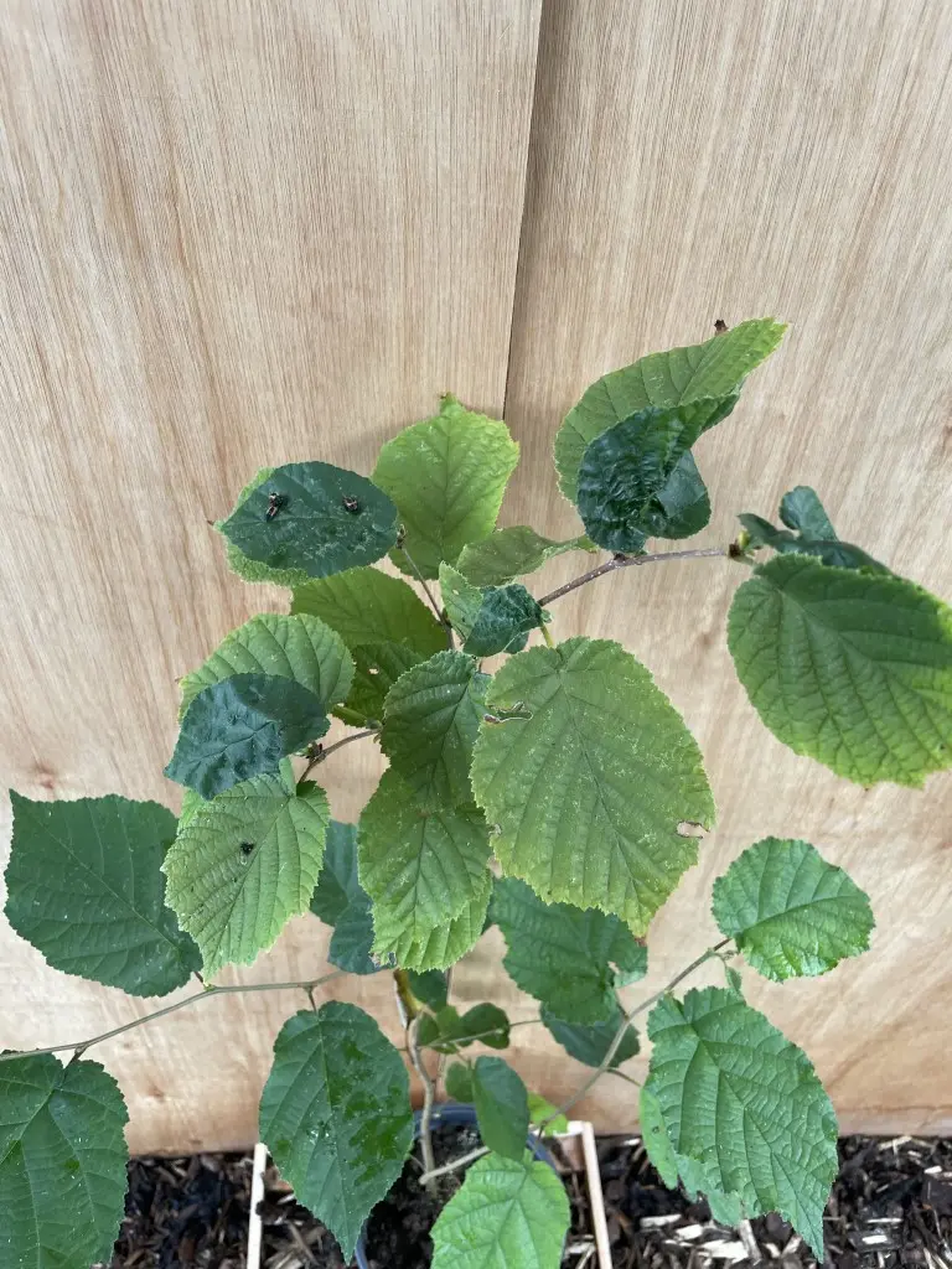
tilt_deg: -43.3
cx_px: 476
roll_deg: -3.7
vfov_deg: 67.3
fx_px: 953
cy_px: 634
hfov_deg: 53.1
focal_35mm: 26
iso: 50
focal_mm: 4.2
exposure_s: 1/121
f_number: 1.6
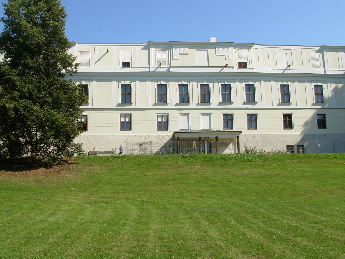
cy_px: 130
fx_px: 379
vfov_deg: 37.7
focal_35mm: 38
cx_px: 172
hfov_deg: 49.0
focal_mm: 6.3
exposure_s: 1/395
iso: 50
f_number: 4.9
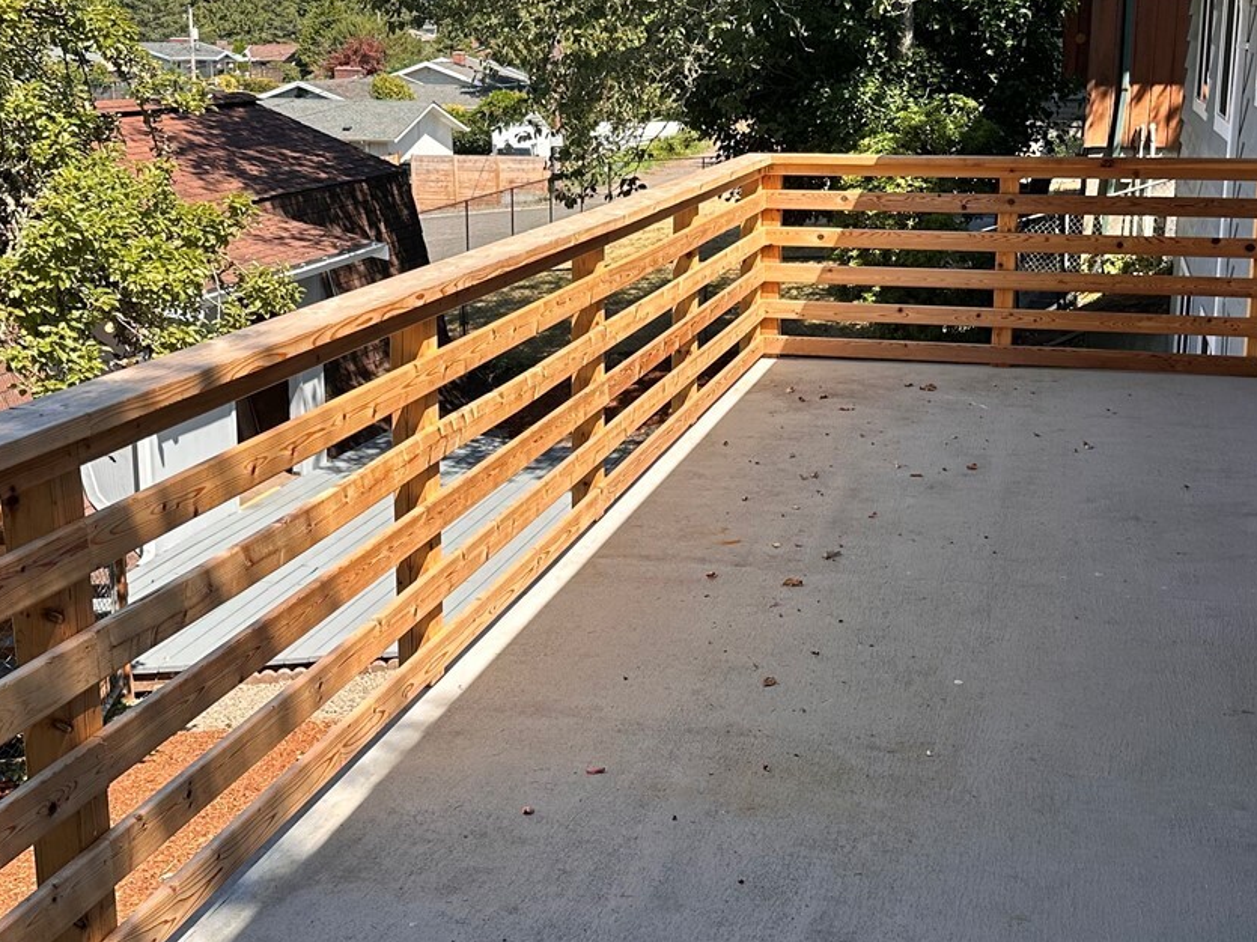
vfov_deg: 31.5
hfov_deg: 41.2
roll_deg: -0.3
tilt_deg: -12.6
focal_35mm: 46
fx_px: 1670
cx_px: 640
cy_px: 403
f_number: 1.78
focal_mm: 6.86
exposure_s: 1/1357
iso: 80
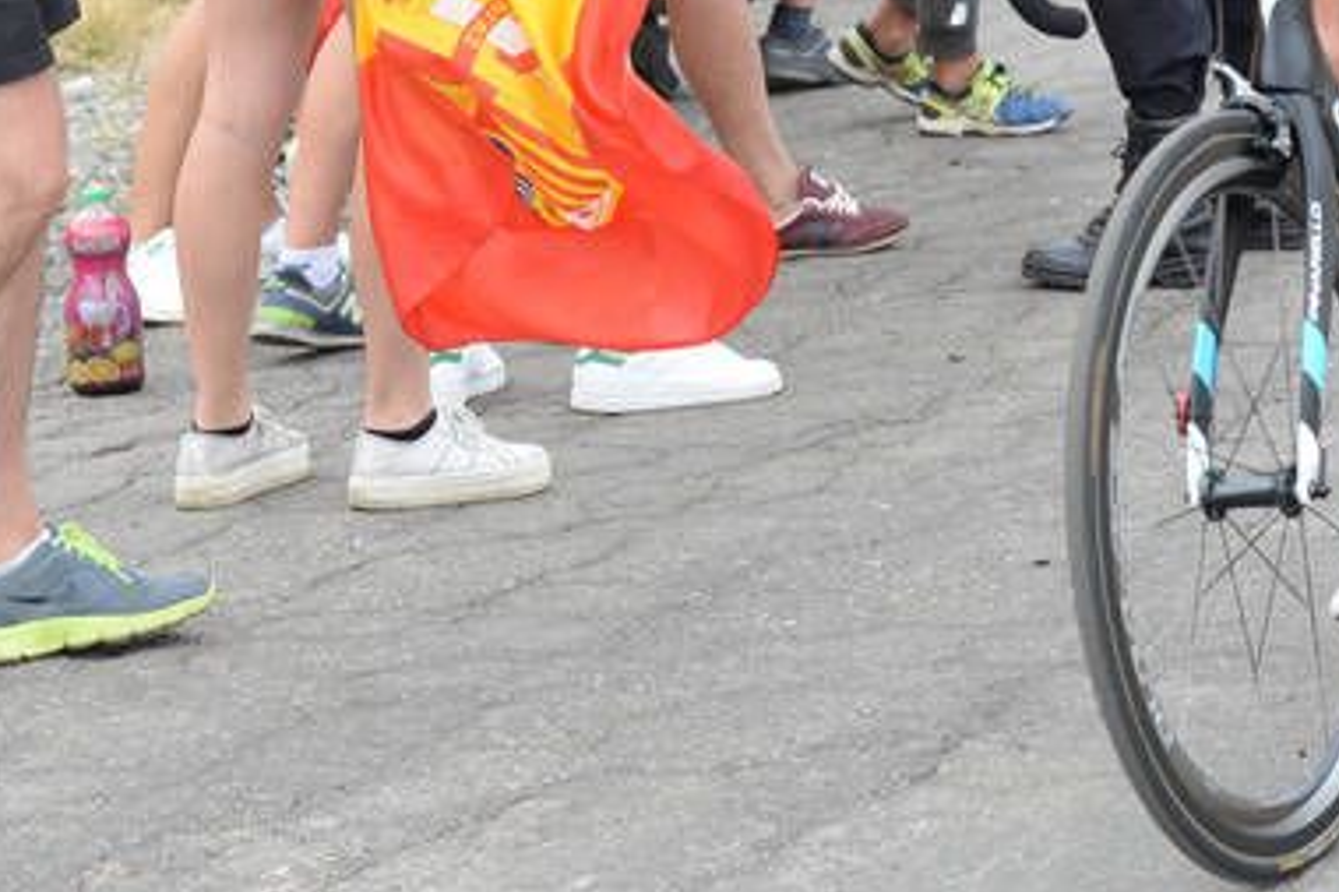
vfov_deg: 9.0
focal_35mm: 151
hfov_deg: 13.4
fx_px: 5614
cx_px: 1388
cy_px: -213
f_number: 5
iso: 800
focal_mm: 56
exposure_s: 1/800
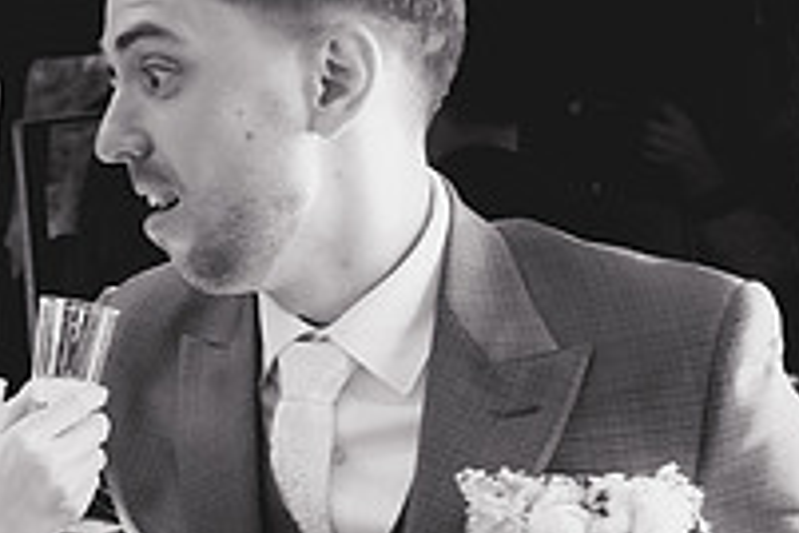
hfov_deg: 30.9
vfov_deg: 23.4
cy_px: 444
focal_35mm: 57
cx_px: -95
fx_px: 1265
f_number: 2.8
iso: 3200
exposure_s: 1/125
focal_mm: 18
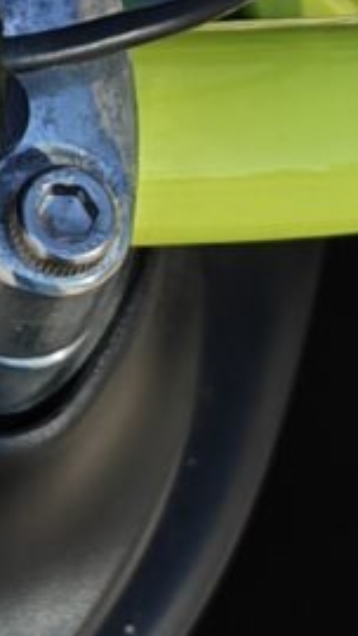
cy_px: -438
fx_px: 4183
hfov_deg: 4.8
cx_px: -499
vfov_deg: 8.4
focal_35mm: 248
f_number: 1.8
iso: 80
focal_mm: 5.59
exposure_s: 1/614
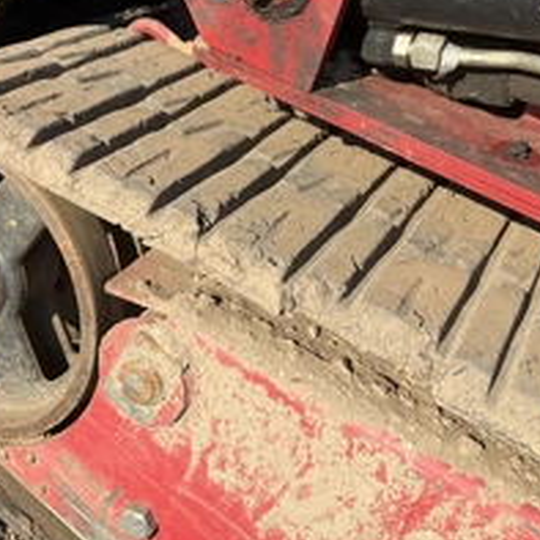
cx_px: 203
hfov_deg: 32.6
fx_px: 918
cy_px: 217
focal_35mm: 52
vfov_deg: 32.7
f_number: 1.8
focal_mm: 3
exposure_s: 1/1195
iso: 25
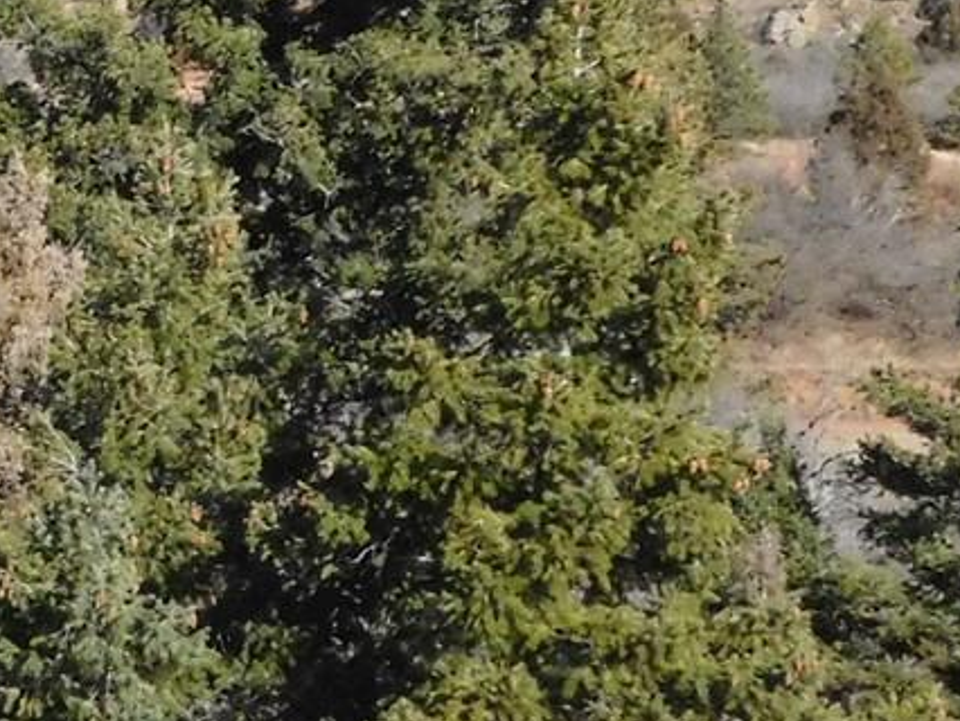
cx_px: -746
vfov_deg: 8.7
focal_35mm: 169
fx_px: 4689
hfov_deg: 11.0
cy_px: -41
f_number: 7.4
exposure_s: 1/1500
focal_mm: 8
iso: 800
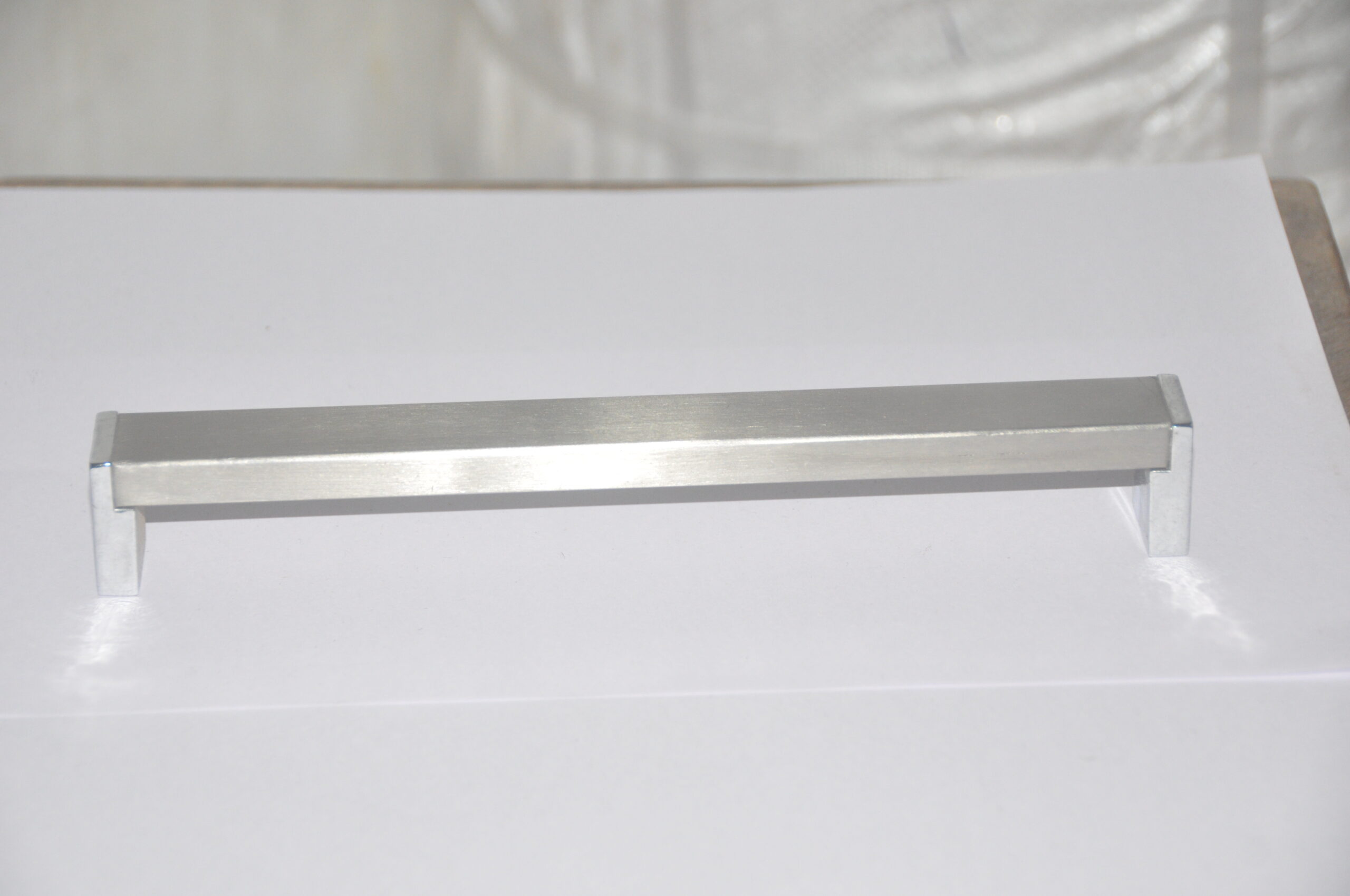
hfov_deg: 17.1
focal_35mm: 120
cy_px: 448
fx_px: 4494
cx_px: 675
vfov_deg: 11.4
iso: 1250
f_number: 5
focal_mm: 80
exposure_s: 1/60
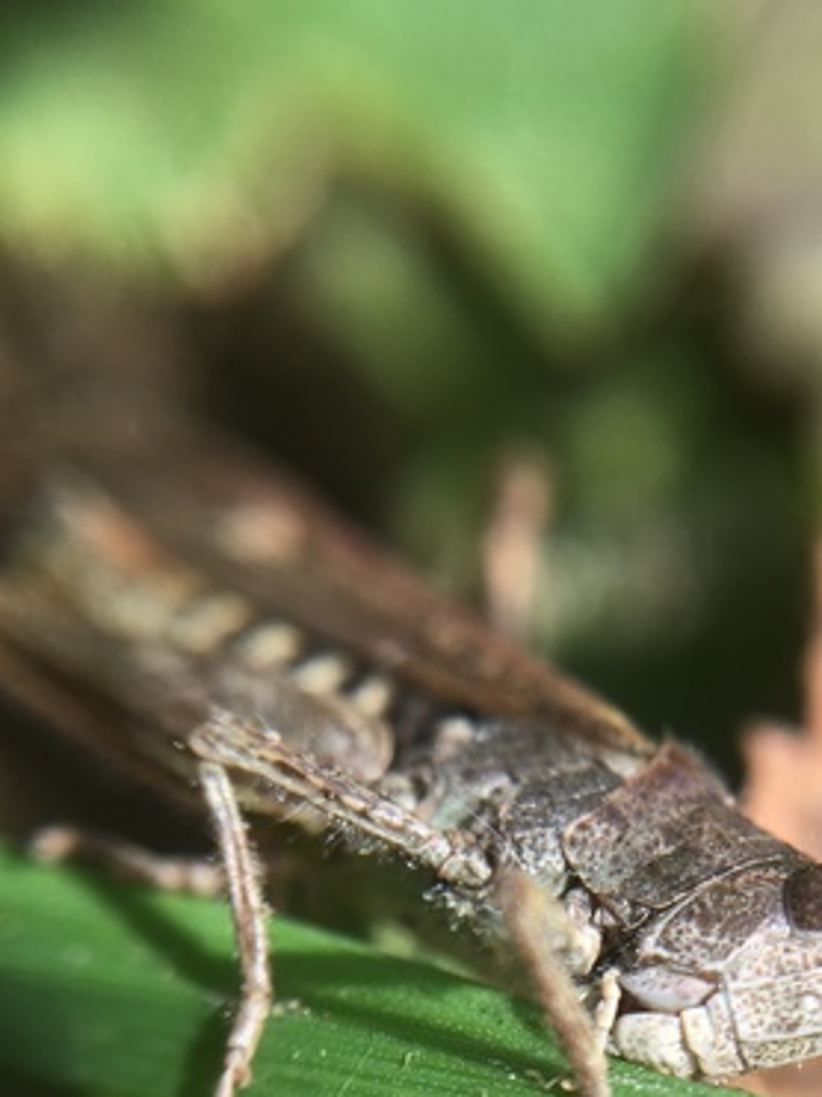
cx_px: 568
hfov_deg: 28.8
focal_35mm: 50
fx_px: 1584
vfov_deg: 36.7
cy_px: 905
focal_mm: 4.15
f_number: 2.2
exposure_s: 1/370
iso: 25
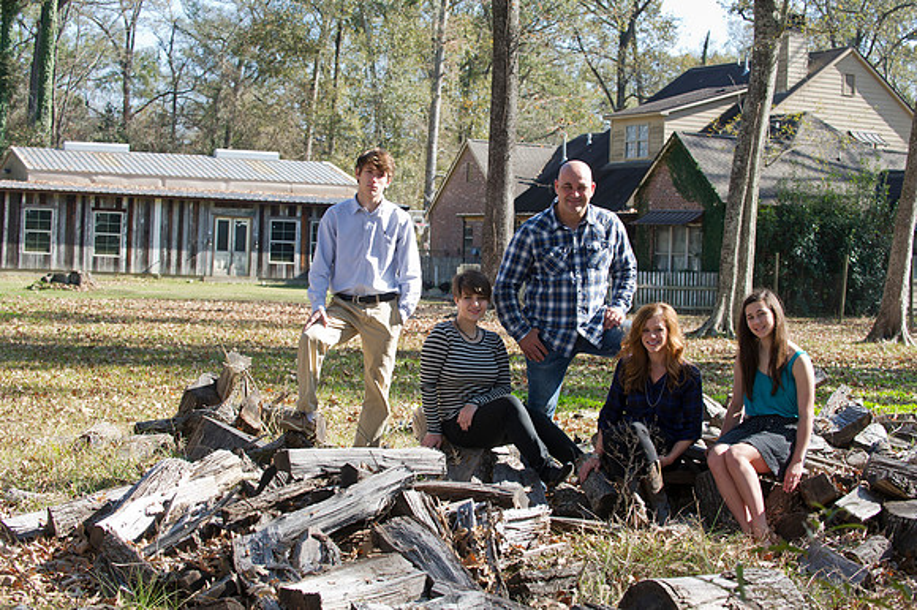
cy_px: 305
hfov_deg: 28.9
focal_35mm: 70
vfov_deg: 19.4
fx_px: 1782
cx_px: 458
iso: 400
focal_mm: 70
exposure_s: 1/250
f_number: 5.6
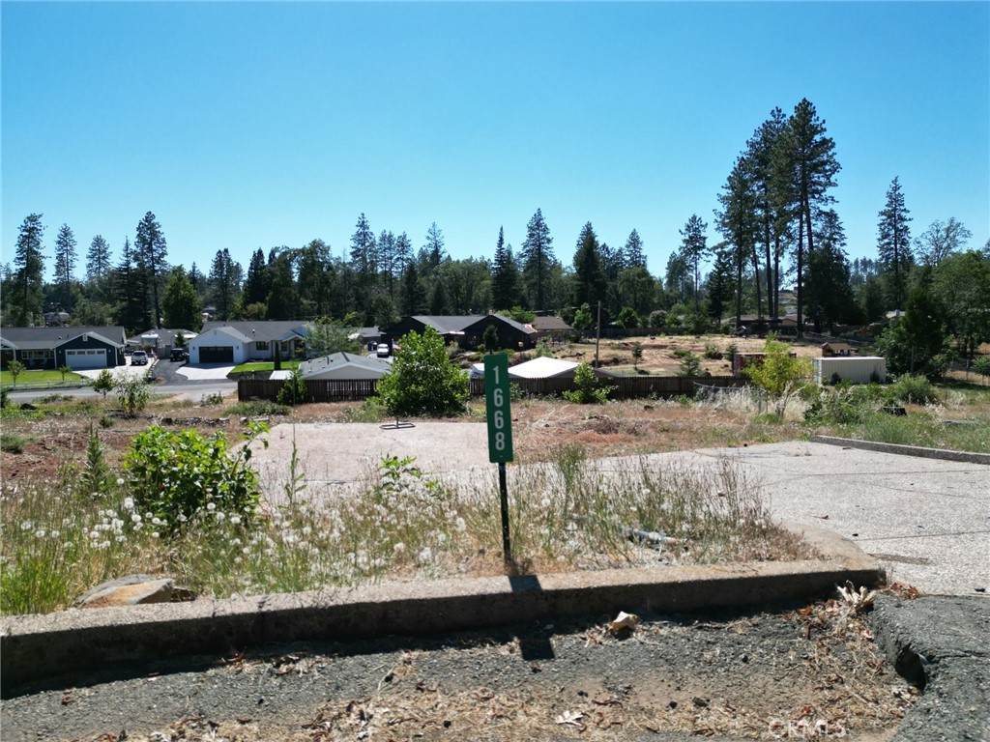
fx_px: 686
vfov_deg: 56.8
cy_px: 371
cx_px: 495
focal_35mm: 24
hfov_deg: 71.6
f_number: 1.7
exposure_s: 1/3000
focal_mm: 6.72
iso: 130
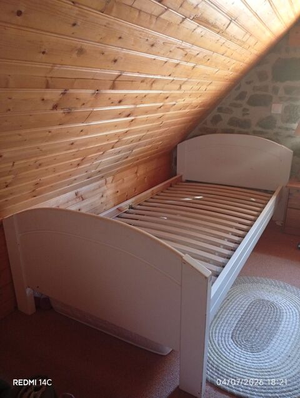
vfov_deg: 65.2
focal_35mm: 27
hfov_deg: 51.5
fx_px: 311
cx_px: 150
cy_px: 199
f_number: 1.8
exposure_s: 1/16.7
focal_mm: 3.98
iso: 1469
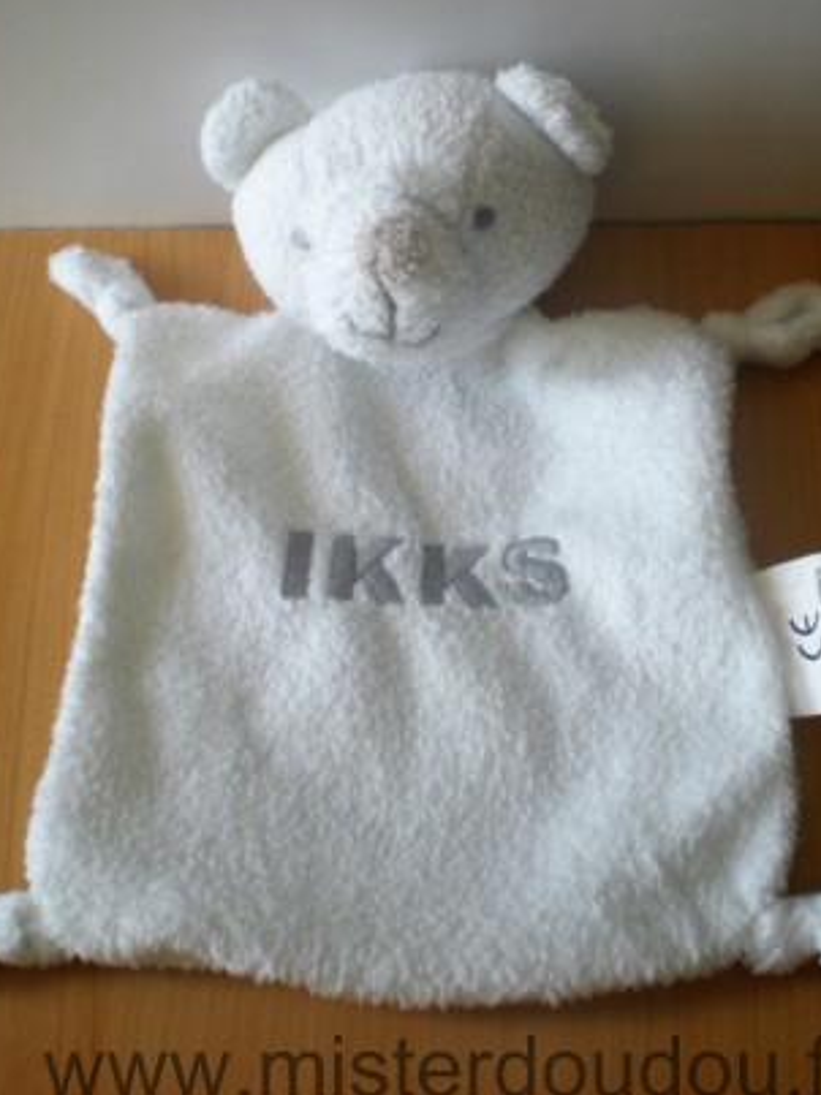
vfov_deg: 38.7
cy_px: 416
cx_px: 449
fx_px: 1550
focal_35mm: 49
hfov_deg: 29.6
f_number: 3.1
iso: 64
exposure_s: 1/107
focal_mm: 6.3
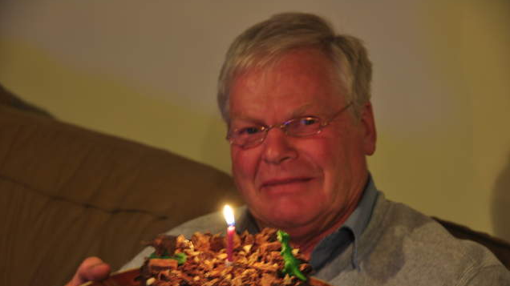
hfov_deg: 18.1
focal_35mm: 119
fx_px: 1602
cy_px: 167
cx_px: 255
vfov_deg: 10.2
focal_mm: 75
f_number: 5
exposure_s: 1/2
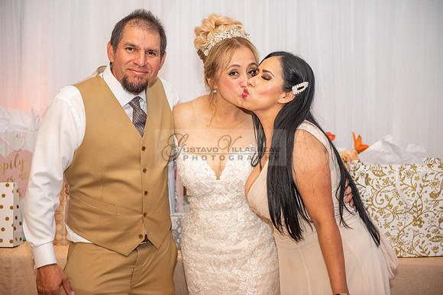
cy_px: 148
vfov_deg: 19.5
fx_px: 862
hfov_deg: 28.8
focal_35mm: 70
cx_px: 222
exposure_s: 1/160
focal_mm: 70
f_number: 2.8
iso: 1000
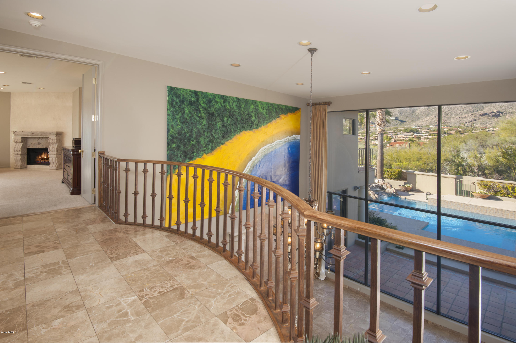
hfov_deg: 96.8
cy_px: 172
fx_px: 229
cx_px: 258
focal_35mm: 16
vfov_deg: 73.7
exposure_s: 1/30
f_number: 8
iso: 400
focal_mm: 16
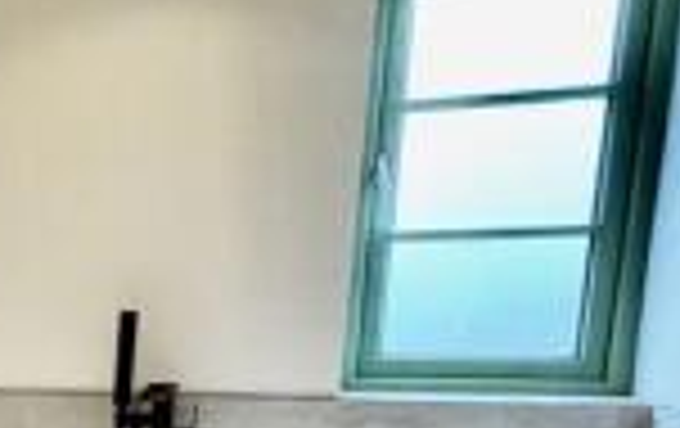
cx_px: -275
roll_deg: -2.2
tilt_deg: -10.2
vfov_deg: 21.1
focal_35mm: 57
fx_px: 1058
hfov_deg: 27.5
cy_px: 525
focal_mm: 2.22
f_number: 2.2
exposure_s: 1/99
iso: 160
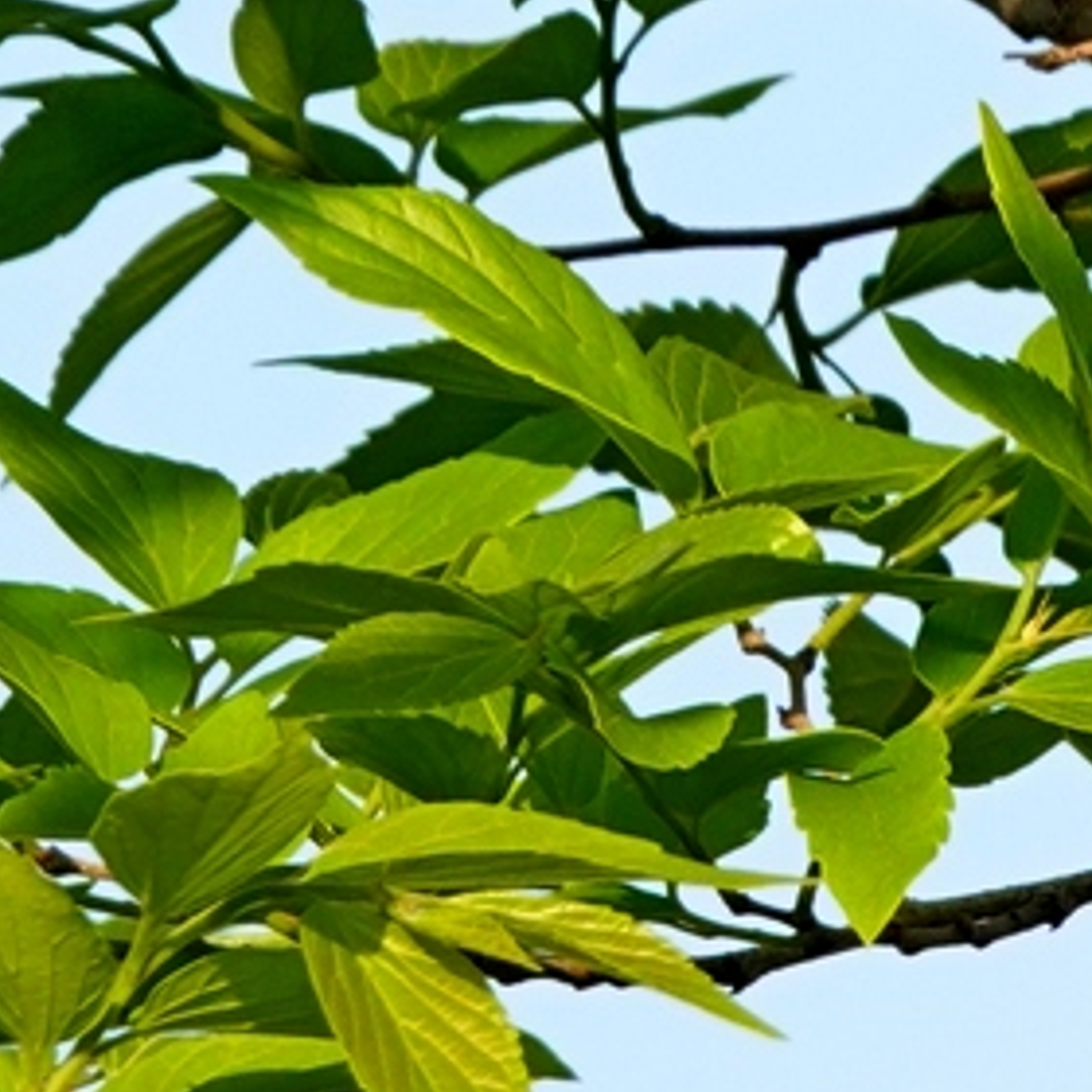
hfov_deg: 0.6
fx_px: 104073
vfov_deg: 0.6
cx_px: 464
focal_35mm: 2916
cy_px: 1667
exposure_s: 1/125
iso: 100
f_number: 6.3
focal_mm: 220
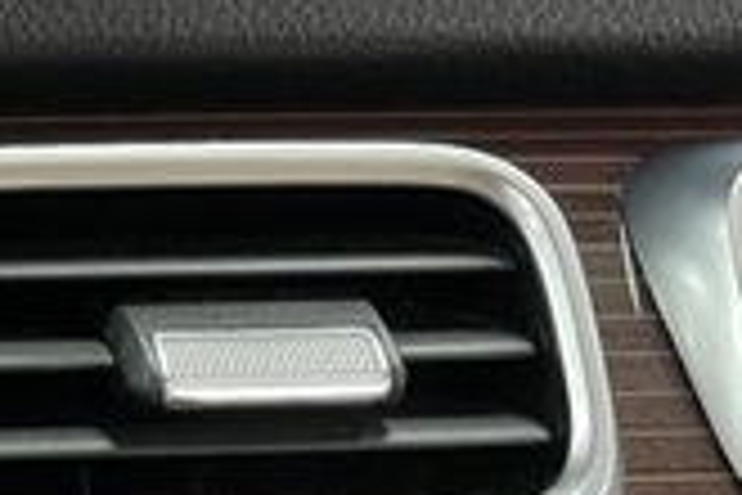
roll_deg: -1.1
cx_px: -373
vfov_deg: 12.1
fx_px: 2164
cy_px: 846
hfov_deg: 17.5
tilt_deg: -28.0
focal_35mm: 105
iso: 400
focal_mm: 4.2
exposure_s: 1/60
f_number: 1.6
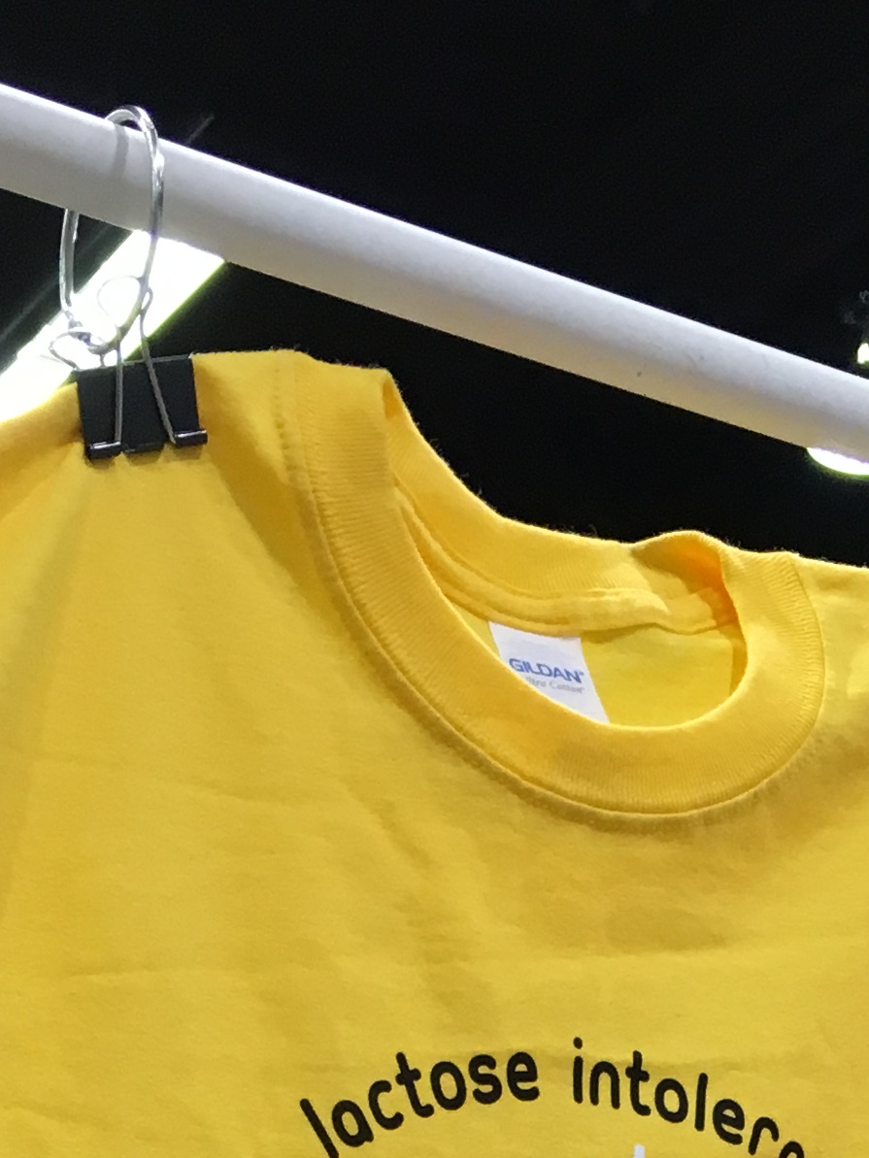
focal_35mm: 98
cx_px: 707
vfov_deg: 17.7
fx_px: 3280
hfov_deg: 15.0
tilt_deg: +4.3
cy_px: 1782
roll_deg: +1.1
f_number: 2.2
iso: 32
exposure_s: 1/30
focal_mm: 4.15
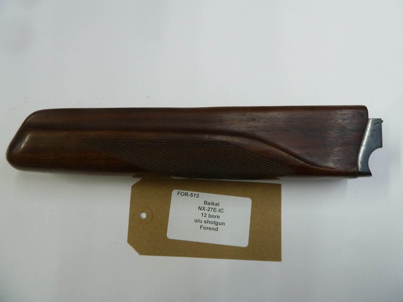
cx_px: 202
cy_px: 151
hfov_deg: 69.4
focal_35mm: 25
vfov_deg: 54.9
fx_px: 291
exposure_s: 1/30
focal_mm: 4.1
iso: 320
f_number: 3.3
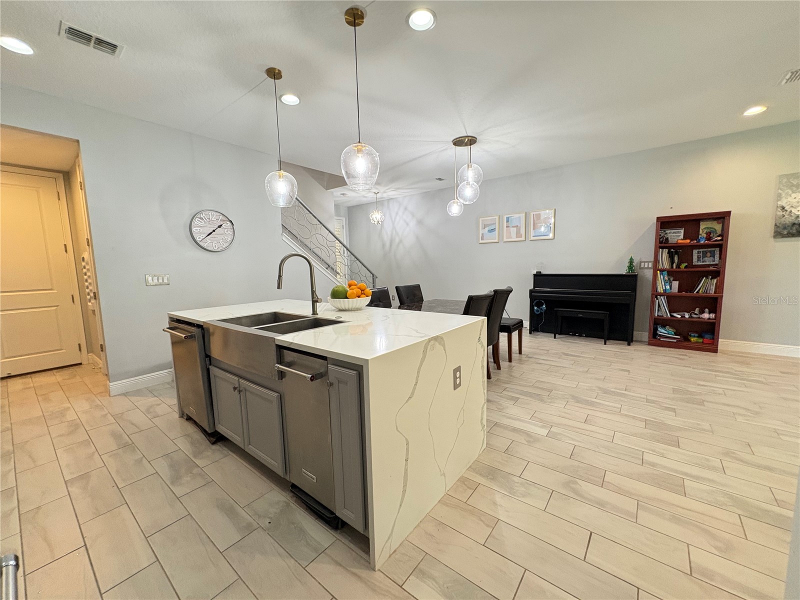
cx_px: 400
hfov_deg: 102.1
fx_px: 324
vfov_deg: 85.7
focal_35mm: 14
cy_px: 300
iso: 400
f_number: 2.2
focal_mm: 2.22
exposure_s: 1/60
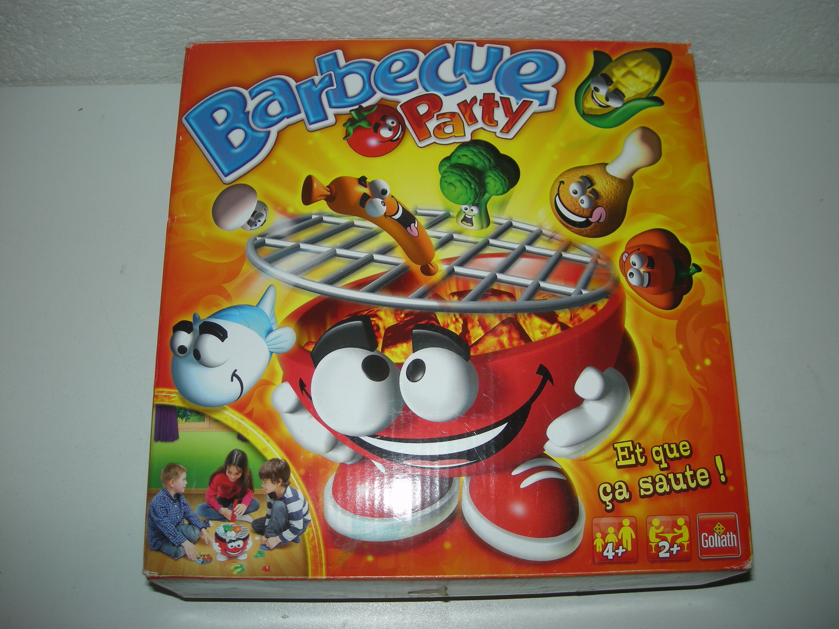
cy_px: 314
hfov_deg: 52.6
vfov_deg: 40.7
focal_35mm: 35
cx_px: 420
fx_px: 848
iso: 50
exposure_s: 1/60
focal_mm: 5.7
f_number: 2.8
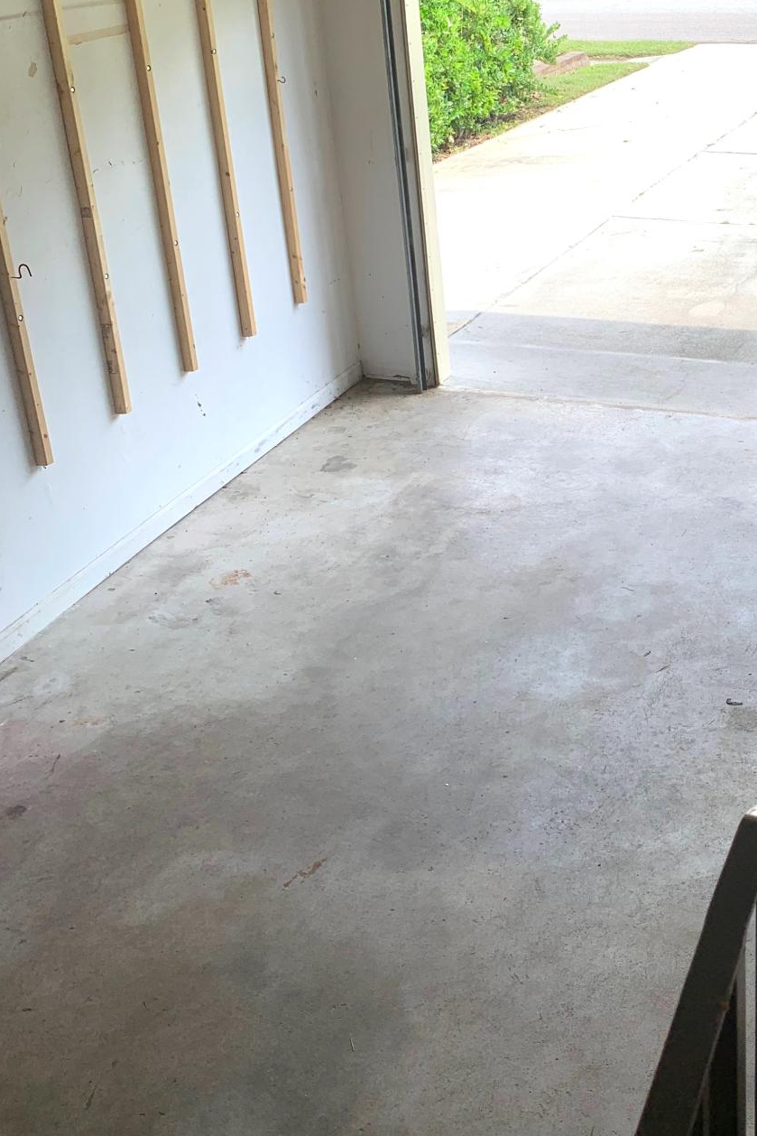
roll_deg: +2.1
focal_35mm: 43
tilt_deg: -21.7
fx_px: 1356
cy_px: 446
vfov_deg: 45.1
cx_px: 657
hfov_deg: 30.1
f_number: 1.8
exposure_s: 1/368
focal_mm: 4.25
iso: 25
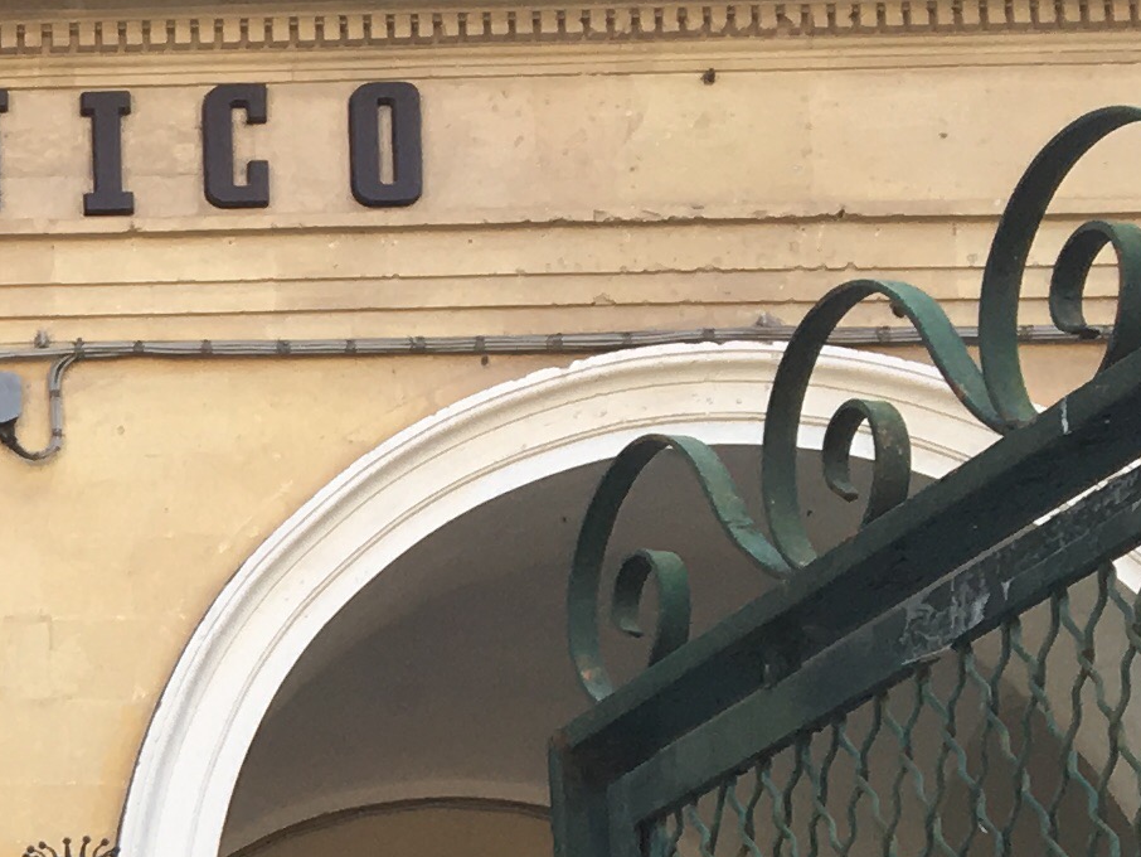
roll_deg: -0.6
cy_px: 1119
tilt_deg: +11.0
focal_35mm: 129
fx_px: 4253
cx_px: -836
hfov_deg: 13.8
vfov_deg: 11.2
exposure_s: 1/200
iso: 25
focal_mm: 4.15
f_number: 2.2
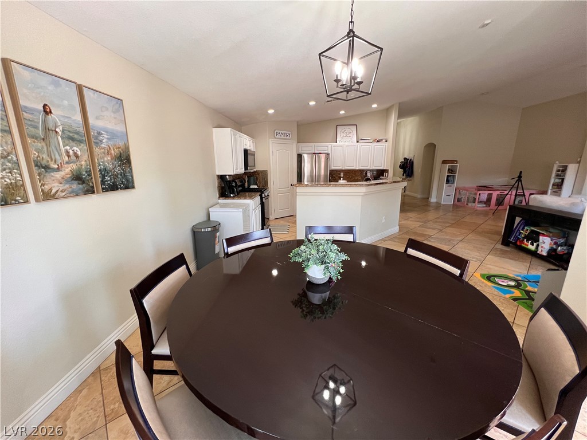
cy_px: 220
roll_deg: +0.1
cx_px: 294
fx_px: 220
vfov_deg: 89.9
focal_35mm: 13
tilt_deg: -14.3
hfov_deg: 106.2
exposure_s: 1/120
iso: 250
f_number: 1.8
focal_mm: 1.57
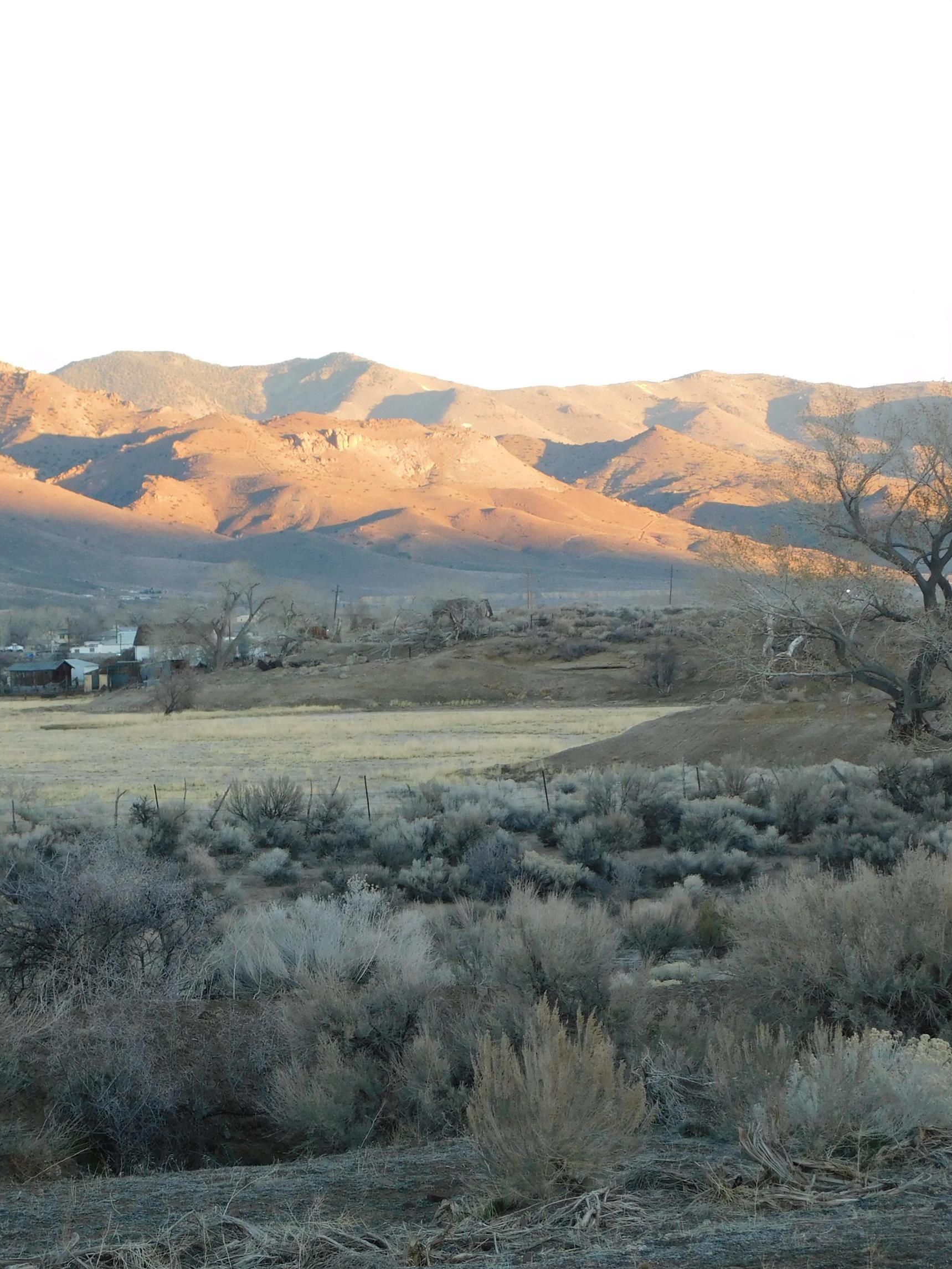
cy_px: 635
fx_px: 4472
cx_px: 310
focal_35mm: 122
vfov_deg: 16.1
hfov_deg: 12.1
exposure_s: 1/80
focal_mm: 16.1
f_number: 4.5
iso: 125
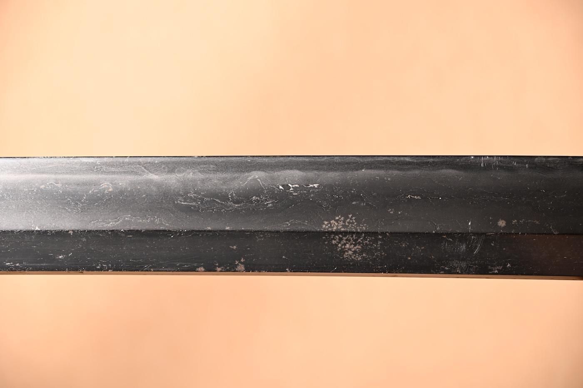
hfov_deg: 18.4
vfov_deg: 12.3
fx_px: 1797
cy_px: 194
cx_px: 292
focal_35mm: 111
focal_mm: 74
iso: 100
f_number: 5.3
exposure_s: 1/2
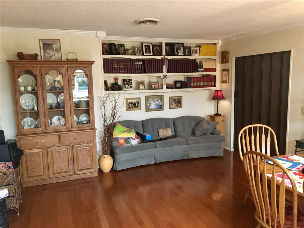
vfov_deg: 48.2
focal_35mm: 29
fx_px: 255
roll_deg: +1.0
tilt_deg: -7.9
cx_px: 152
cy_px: 114
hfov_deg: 61.7
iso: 320
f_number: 2.2
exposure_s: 1/15
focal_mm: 4.15
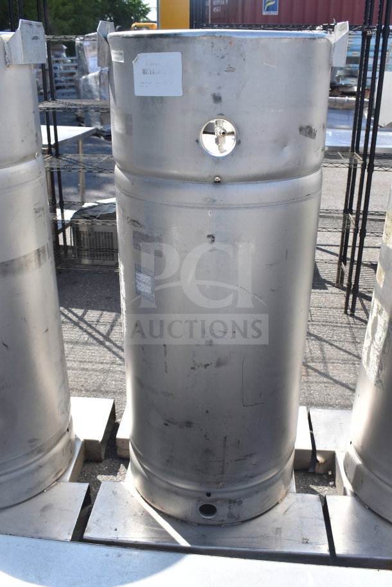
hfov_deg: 40.0
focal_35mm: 33
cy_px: 294
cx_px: 196
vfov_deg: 57.2
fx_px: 539
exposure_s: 1/250
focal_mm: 22
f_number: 8
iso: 200
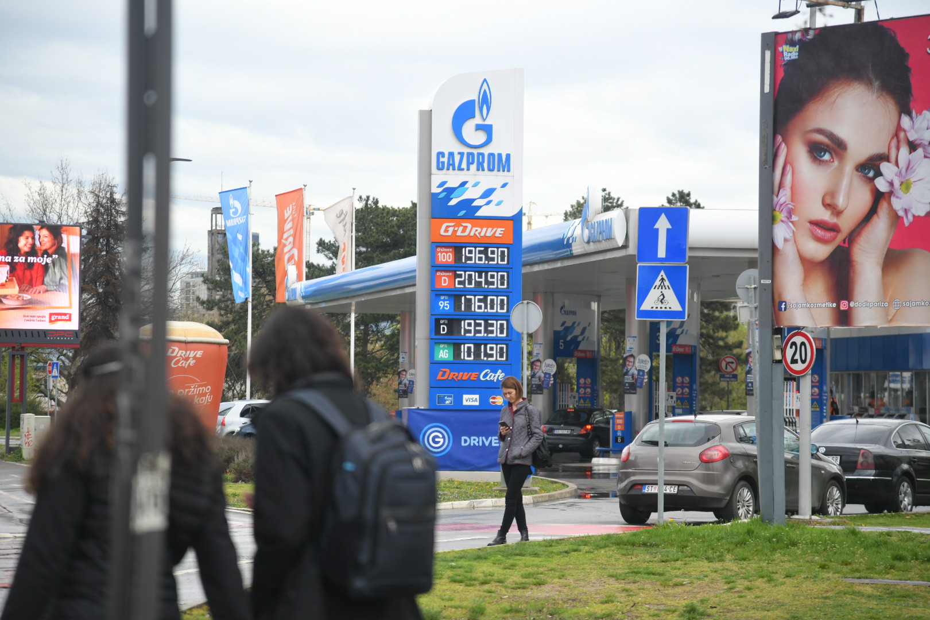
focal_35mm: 120
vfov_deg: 11.4
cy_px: 310
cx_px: 465
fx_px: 3100
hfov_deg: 17.1
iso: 400
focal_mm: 120
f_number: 4
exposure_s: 1/800
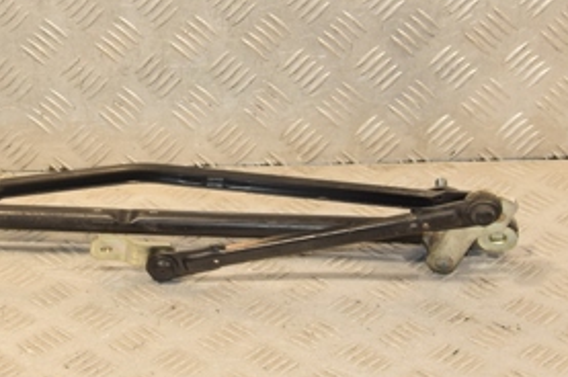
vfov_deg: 14.0
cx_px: 180
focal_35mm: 97
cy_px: 107
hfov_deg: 21.0
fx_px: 1529
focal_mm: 28
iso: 800
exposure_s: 1/200
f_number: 6.3
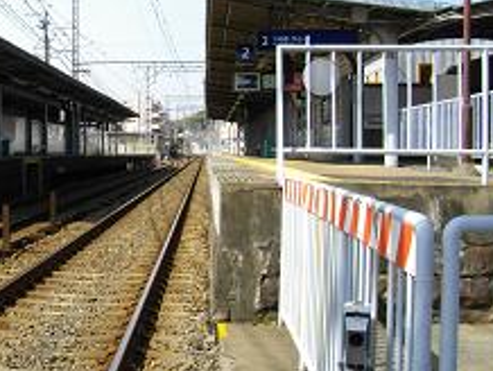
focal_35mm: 57
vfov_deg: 25.7
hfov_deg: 32.3
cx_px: 60
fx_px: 813
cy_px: 163
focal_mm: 5.7
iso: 100
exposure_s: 1/250
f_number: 5.5
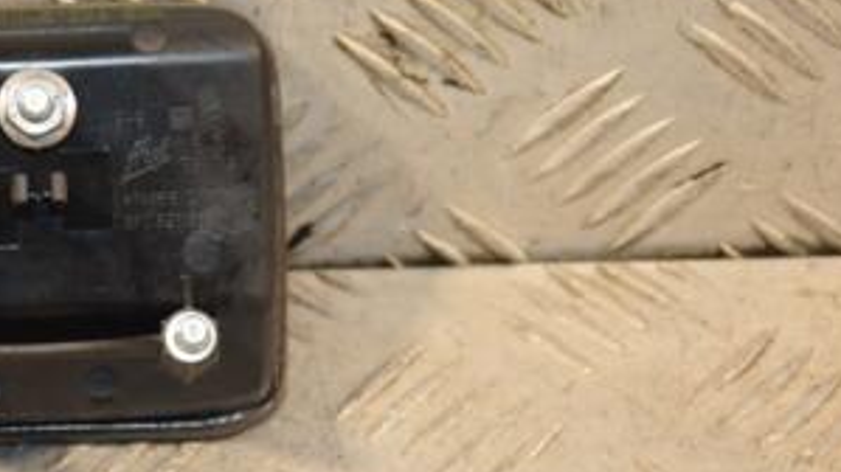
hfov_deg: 9.7
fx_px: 4927
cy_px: 298
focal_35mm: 221
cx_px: 146
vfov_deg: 5.5
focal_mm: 70
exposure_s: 1/125
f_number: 5.3
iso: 800
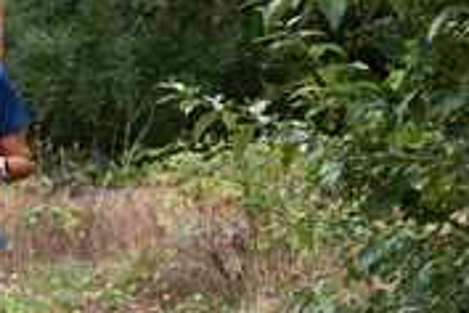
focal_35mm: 218
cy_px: 99
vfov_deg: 6.3
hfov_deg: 9.4
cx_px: -26
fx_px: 2840
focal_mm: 70
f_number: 6
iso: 900
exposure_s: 1/125
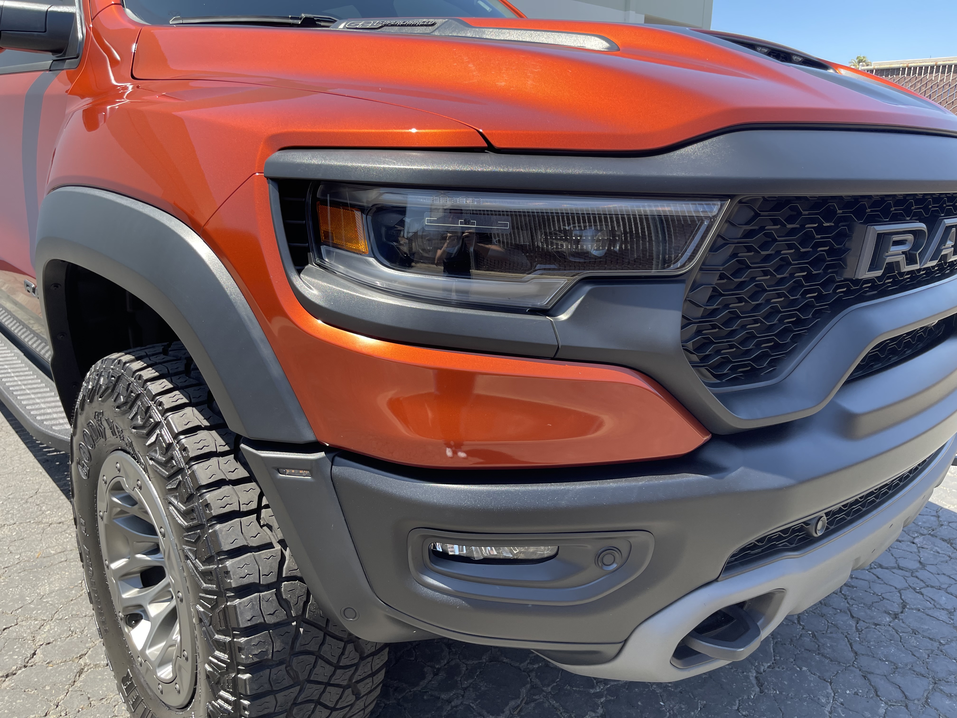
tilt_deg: -16.9
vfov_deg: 54.9
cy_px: 359
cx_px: 478
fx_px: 691
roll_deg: -0.7
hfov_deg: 69.4
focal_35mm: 25
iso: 32
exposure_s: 1/615
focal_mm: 5.1
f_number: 1.6
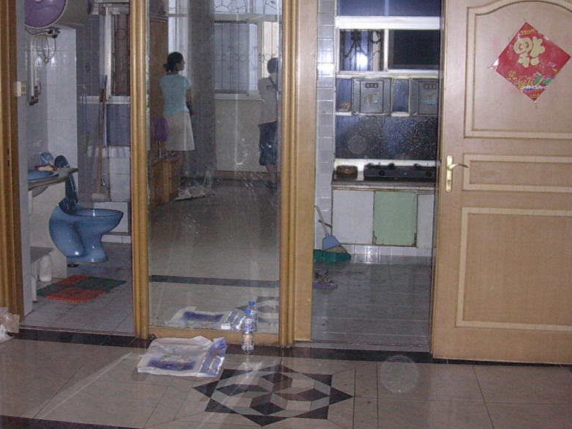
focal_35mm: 49
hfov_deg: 38.8
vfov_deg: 29.6
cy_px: 173
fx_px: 810
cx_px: 246
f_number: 2.7
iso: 89
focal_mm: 5.6
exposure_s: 1/64
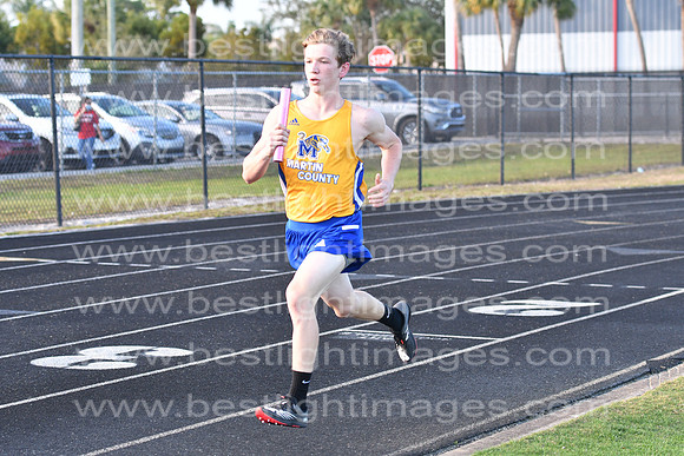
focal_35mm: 105
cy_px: 228
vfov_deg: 13.0
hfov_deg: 19.5
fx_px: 1995
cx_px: 342
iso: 1000
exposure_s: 1/1250
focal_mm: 70
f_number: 4
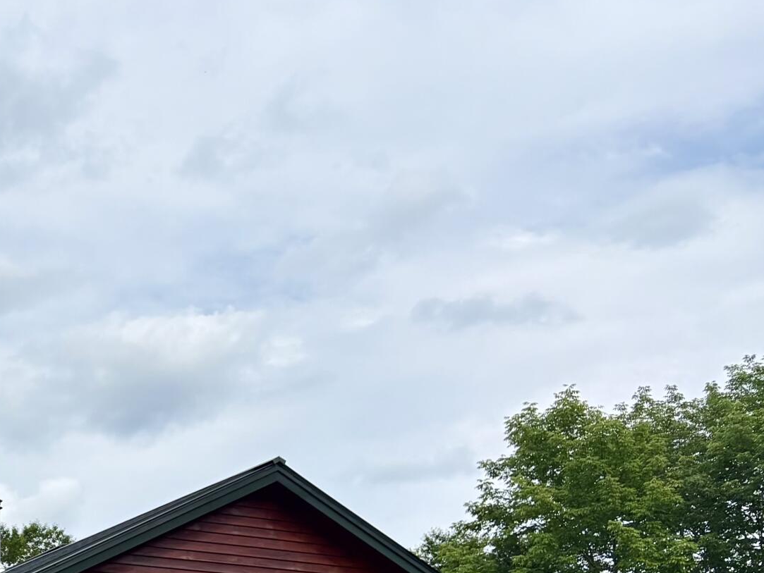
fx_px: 1590
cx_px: -250
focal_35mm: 72
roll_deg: +0.2
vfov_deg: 18.8
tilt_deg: +4.9
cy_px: 762
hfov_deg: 23.6
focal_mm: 5.96
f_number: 1.6
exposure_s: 1/3125
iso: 50
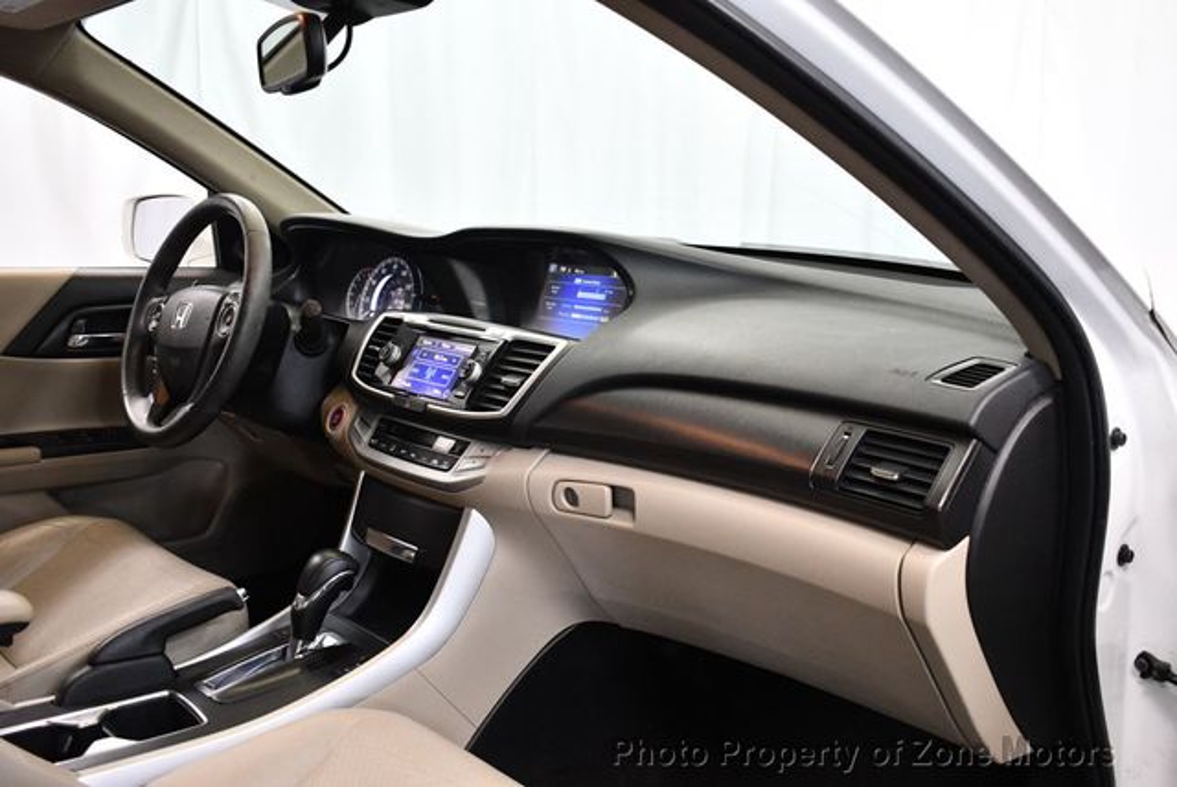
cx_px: 588
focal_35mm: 36
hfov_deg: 53.1
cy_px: 394
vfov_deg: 36.9
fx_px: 1178
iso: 2000
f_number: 3.5
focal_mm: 18
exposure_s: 1/125
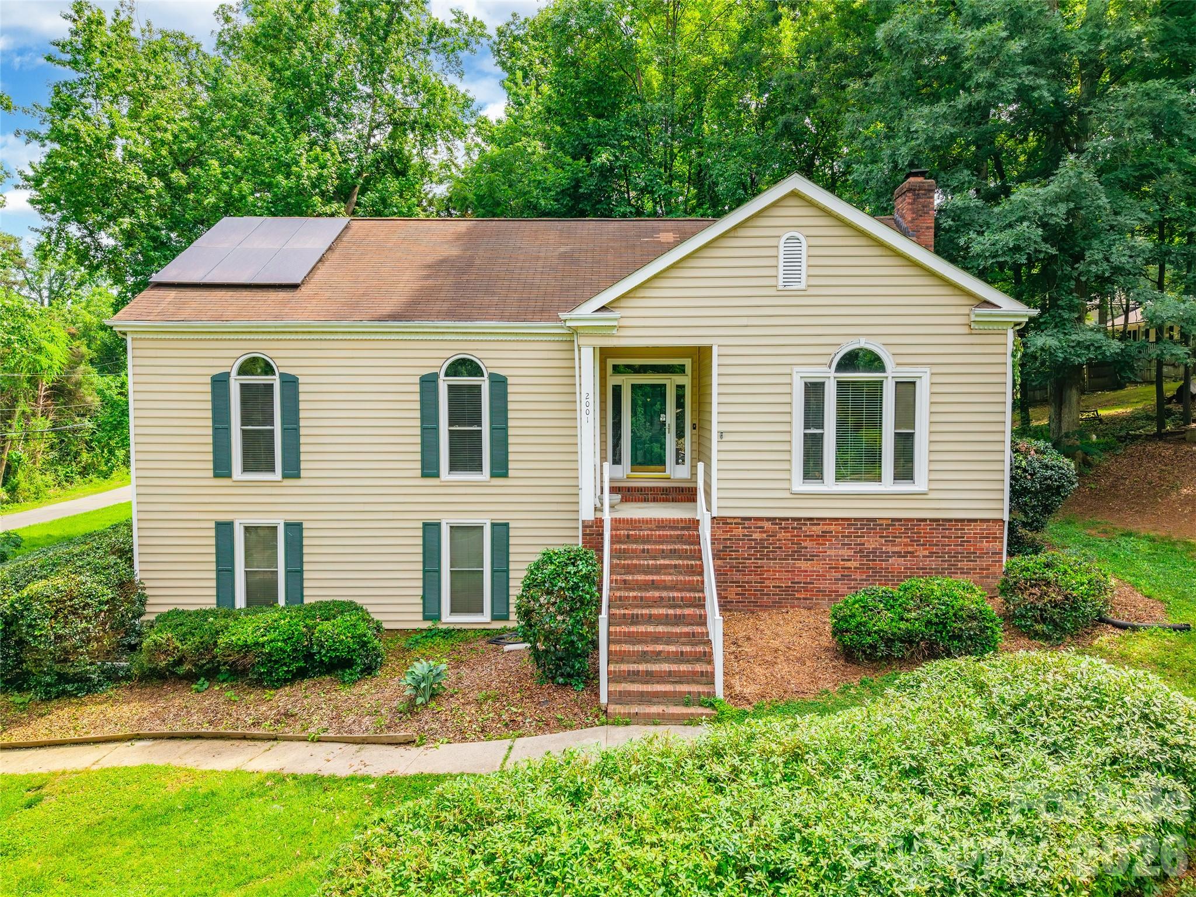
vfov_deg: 56.8
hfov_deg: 71.6
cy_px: 448
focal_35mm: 24
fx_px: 829
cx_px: 598
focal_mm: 8.67
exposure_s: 1/60
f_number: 1.8
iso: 280
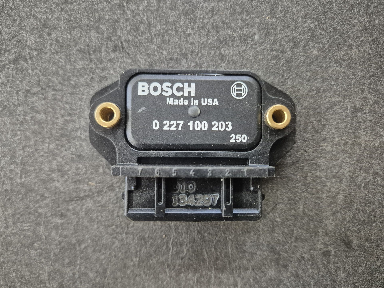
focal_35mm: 24
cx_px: 193
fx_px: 266
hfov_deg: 71.6
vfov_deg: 56.8
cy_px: 146
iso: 2000
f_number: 1.8
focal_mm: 5.4
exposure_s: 1/100
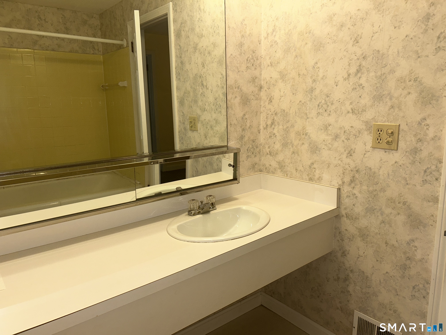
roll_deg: +1.5
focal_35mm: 26
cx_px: 223
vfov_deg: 53.1
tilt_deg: -10.9
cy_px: 168
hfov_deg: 67.3
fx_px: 335
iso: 40
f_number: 1.5
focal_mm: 5.7
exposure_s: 1/40
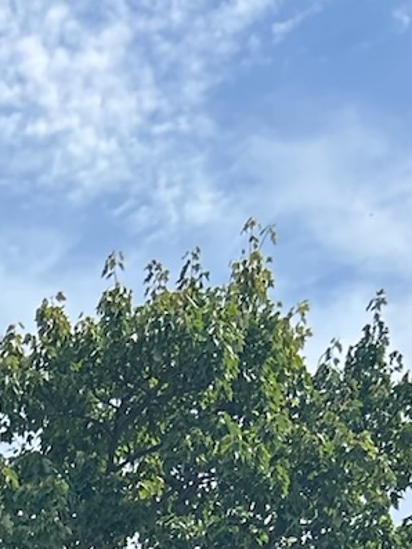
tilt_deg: +3.3
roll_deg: -0.2
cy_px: 1307
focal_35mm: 134
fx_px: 2125
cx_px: -182
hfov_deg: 10.7
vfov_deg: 12.0
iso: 50
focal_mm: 5.7
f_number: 1.5
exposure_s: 1/2513
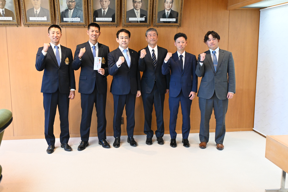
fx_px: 300
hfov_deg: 51.3
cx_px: 144
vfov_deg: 35.5
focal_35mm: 38
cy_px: 96
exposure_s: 1/125
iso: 2500
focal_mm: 25
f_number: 4.2
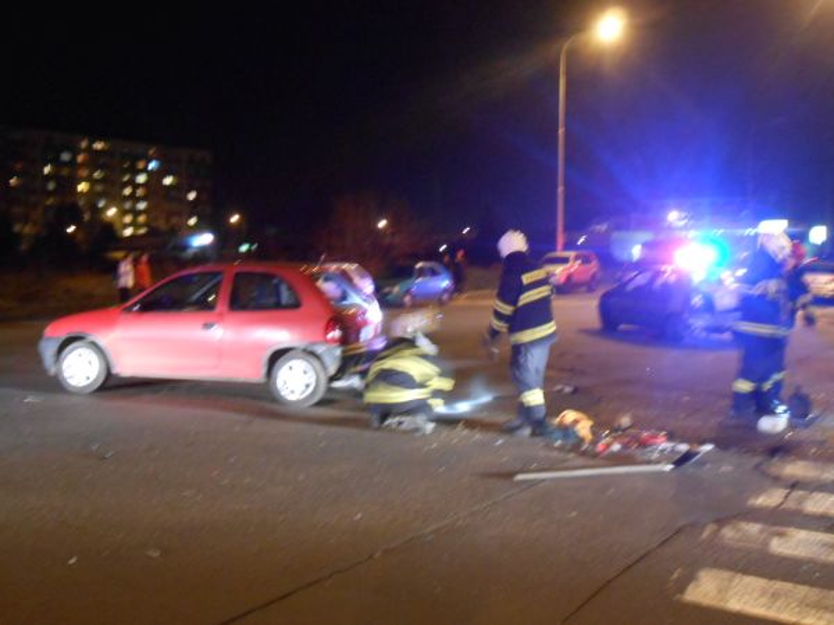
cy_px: 312
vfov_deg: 37.7
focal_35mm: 38
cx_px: 417
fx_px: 916
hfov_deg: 49.0
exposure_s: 1
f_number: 4.2
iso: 640
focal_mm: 6.8
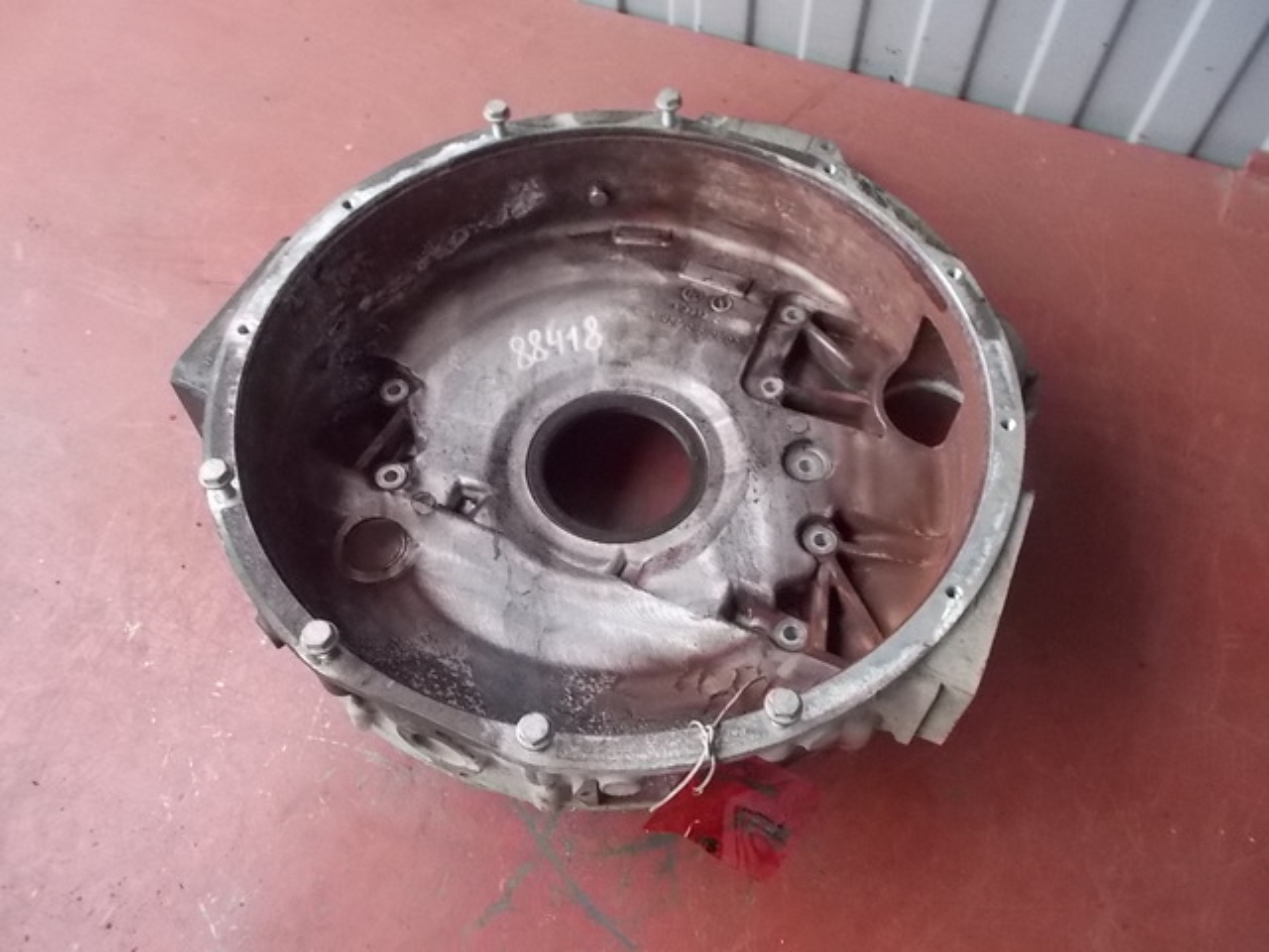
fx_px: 1063
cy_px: 476
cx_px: 634
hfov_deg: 61.7
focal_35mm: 29
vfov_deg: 48.2
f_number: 3.3
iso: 400
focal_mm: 4.1
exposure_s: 1/25
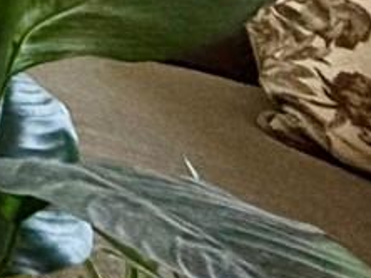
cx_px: -824
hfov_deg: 10.6
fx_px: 1081
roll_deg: -4.5
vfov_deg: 11.5
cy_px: -435
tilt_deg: -14.4
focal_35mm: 101
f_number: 2.2
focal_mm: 2.22
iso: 125
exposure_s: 1/120
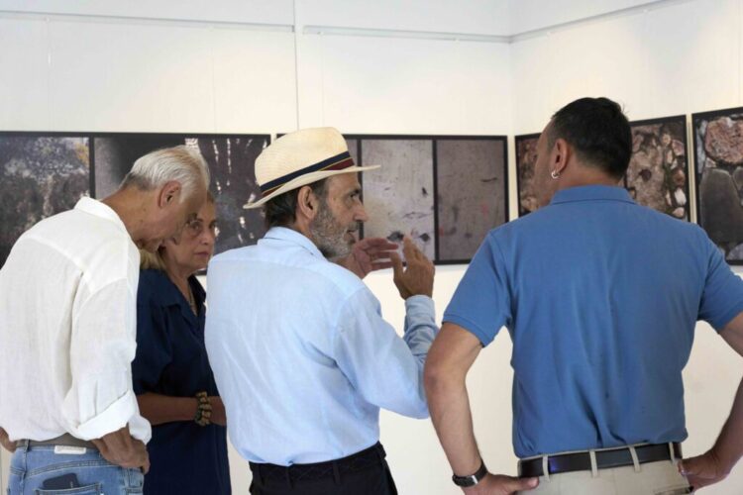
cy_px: 248
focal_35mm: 67
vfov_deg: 20.4
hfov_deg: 30.2
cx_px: 372
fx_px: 1377
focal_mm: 66.7
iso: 1600
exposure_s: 1/125
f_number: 5
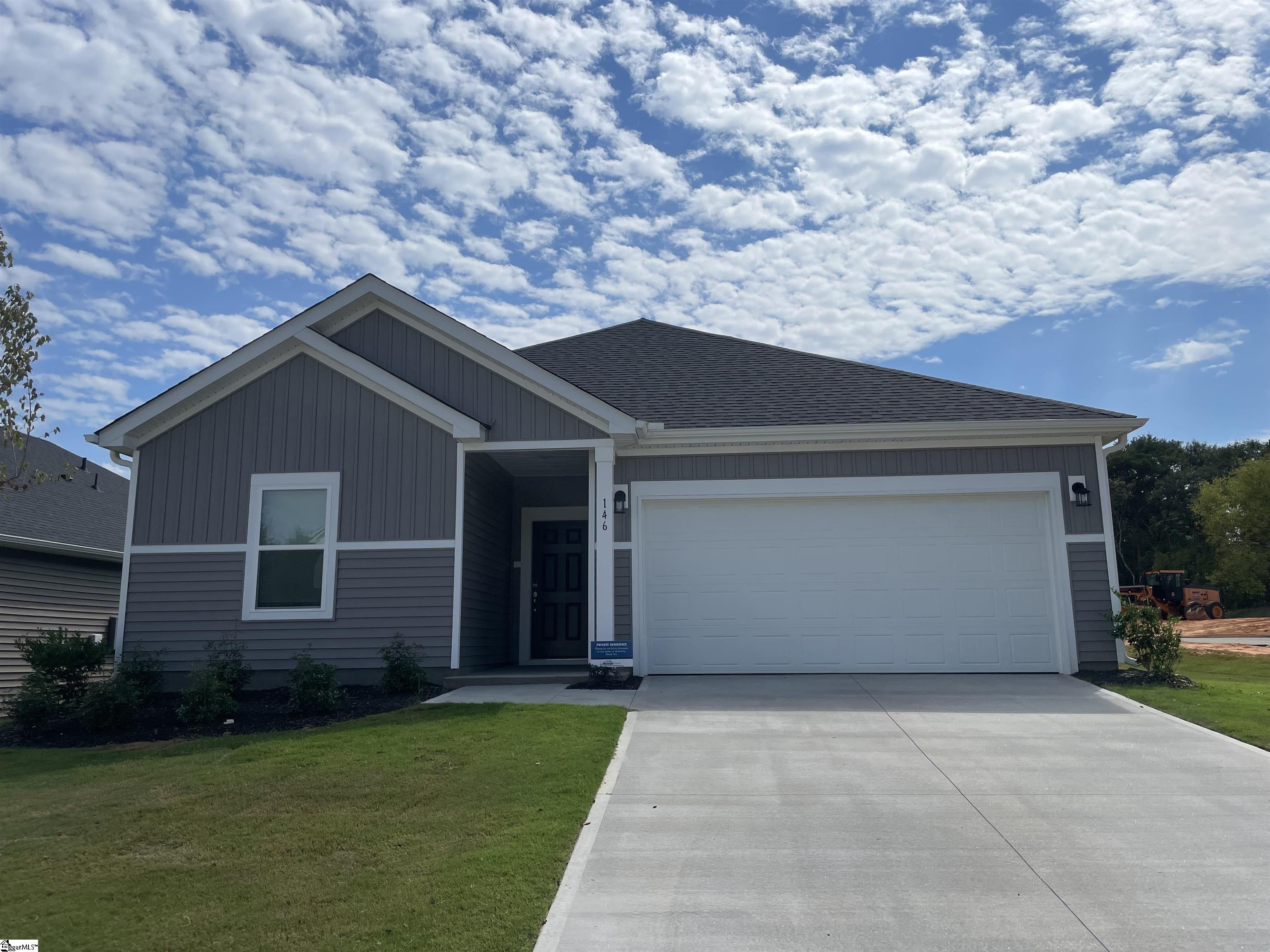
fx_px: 954
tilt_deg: +10.2
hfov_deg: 67.3
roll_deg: +1.2
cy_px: 476
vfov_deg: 53.1
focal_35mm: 26
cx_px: 635
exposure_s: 1/9091
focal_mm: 4.2
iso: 32
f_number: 1.6
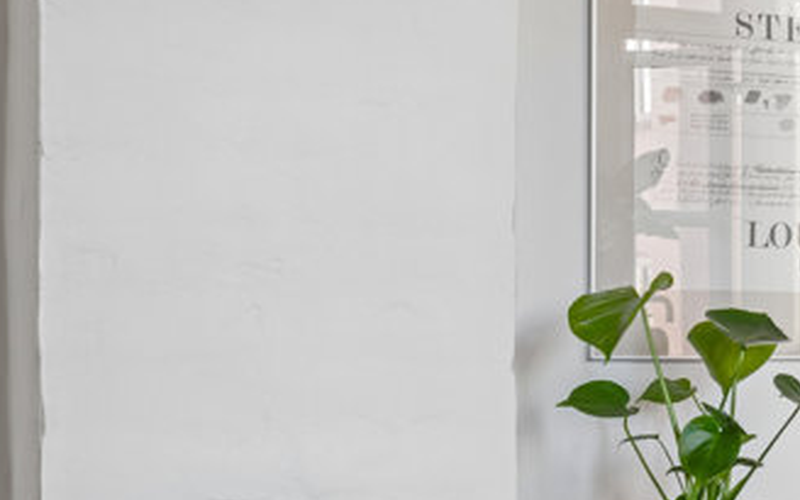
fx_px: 2115
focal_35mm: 97
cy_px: 382
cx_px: 924
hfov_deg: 20.2
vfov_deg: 13.4
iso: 160
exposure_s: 1/4
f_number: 8
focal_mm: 39
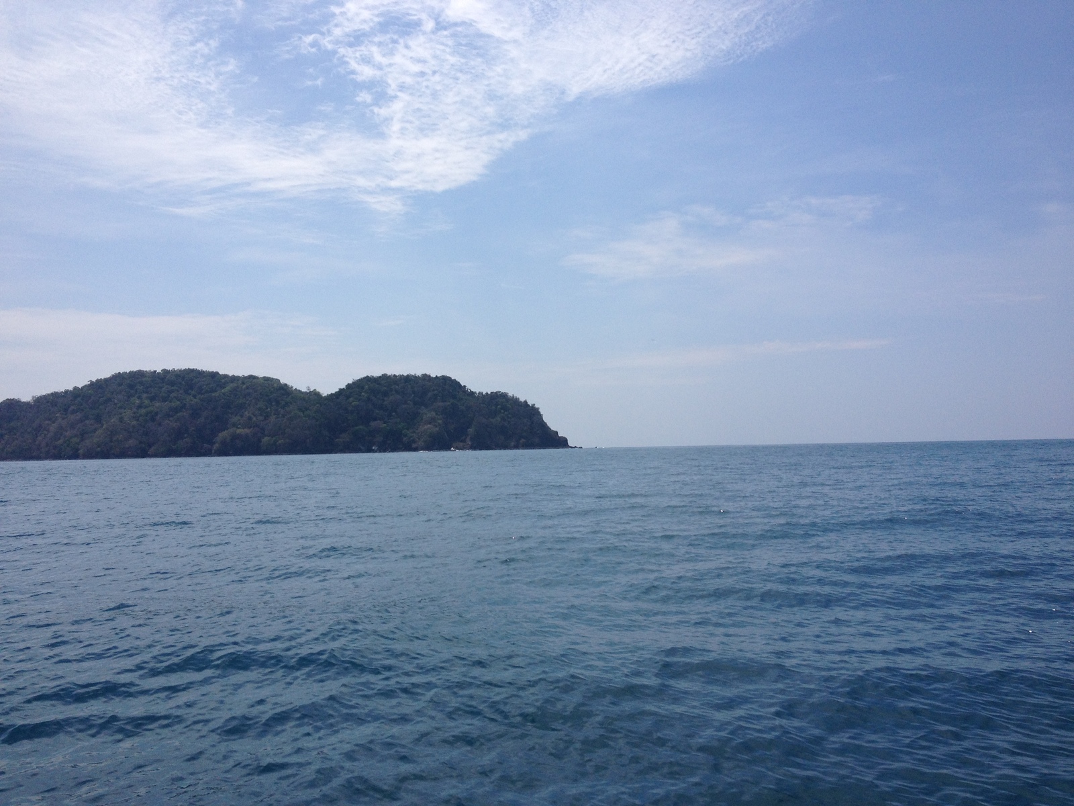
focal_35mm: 35
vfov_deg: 40.7
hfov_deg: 52.6
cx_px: 537
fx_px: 1086
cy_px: 403
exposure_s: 1/3690
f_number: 2.4
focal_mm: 4.28
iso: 50
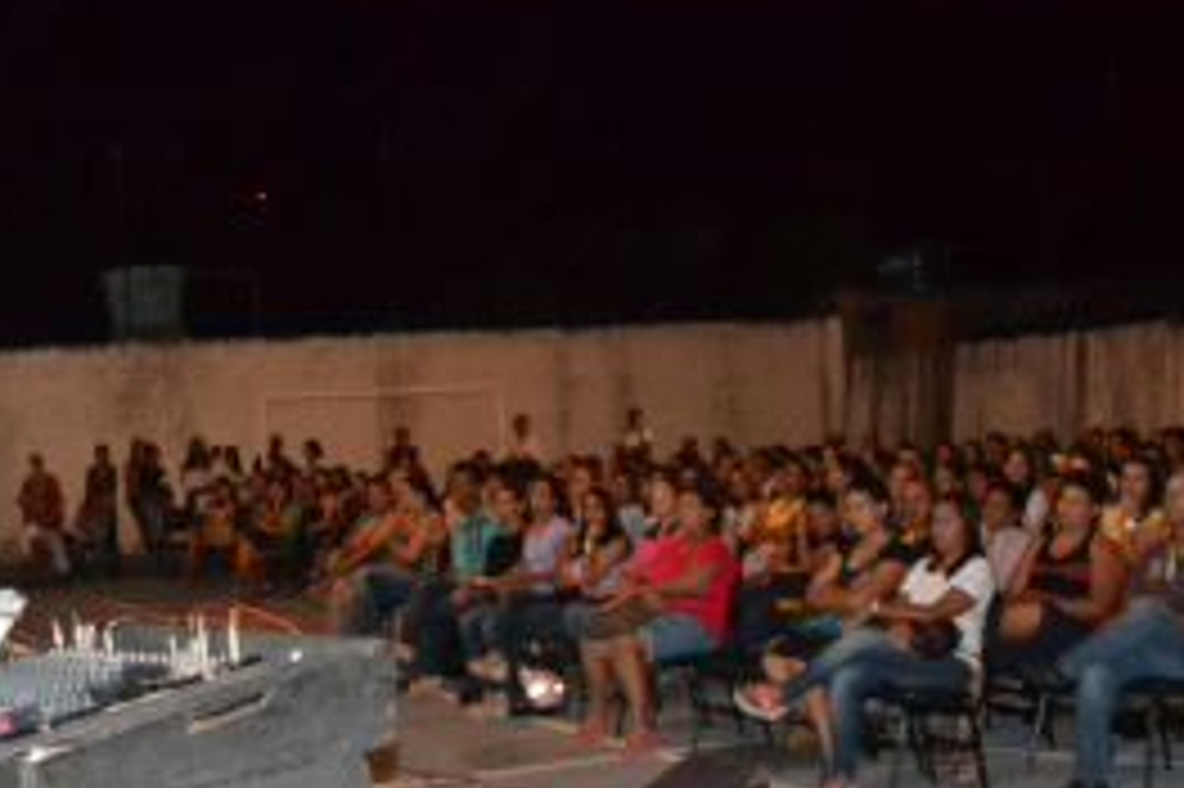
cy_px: 691
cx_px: 383
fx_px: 1873
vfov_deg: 23.2
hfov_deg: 34.7
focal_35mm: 57
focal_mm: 20
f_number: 3.5
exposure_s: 1/60
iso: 3200
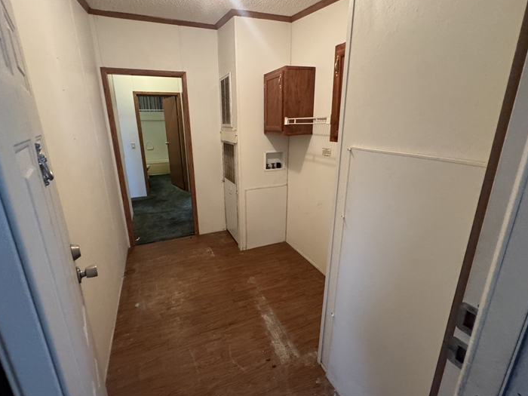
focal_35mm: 16
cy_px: 191
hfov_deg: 94.4
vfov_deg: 78.1
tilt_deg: -15.2
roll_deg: +0.8
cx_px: 250
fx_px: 244
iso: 800
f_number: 2.2
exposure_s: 1/60
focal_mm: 2.22
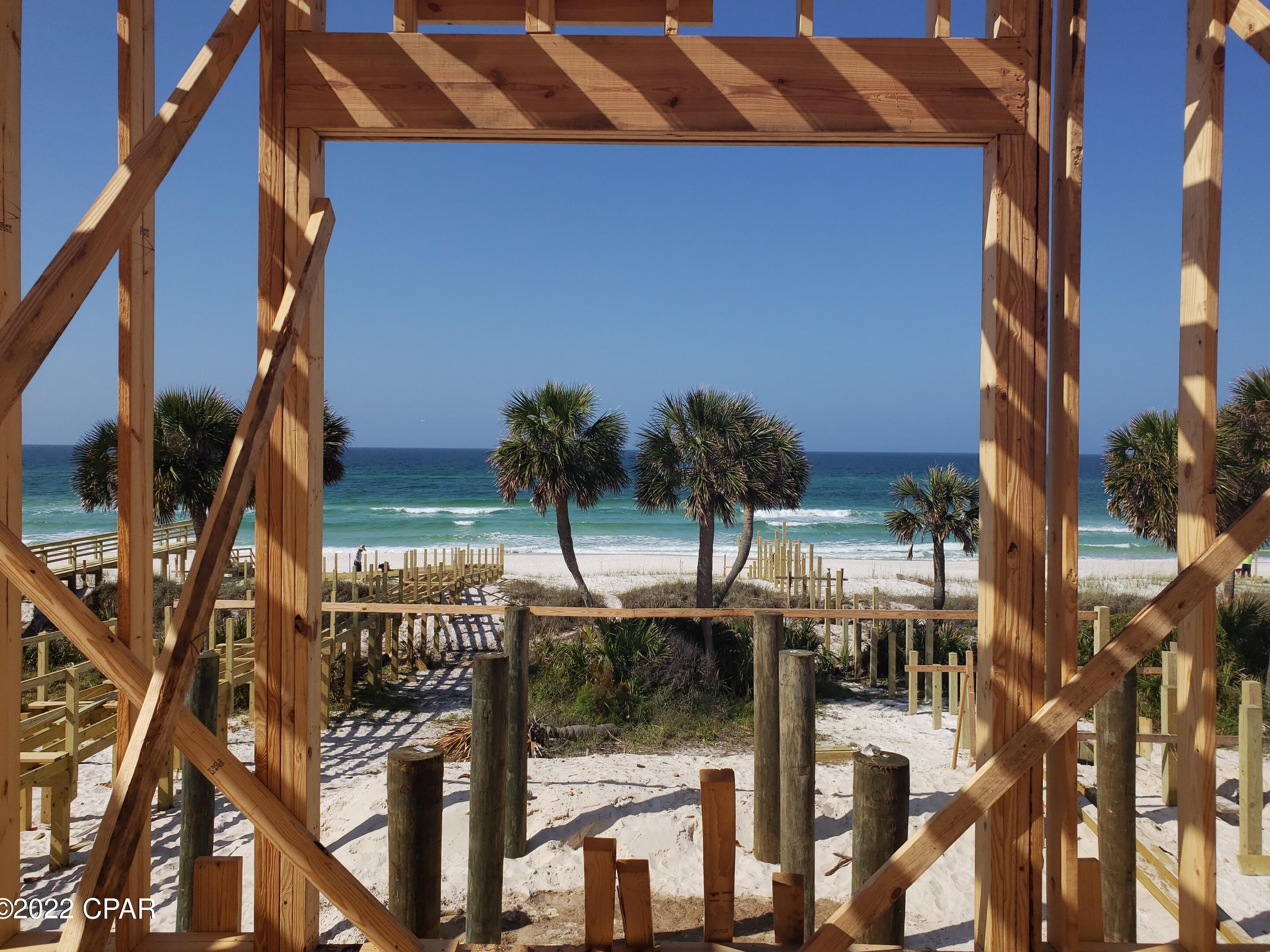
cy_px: 460
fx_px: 991
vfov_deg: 51.3
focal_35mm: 27
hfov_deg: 65.3
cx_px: 649
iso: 50
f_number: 2.4
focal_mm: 4.3
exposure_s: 1/2314
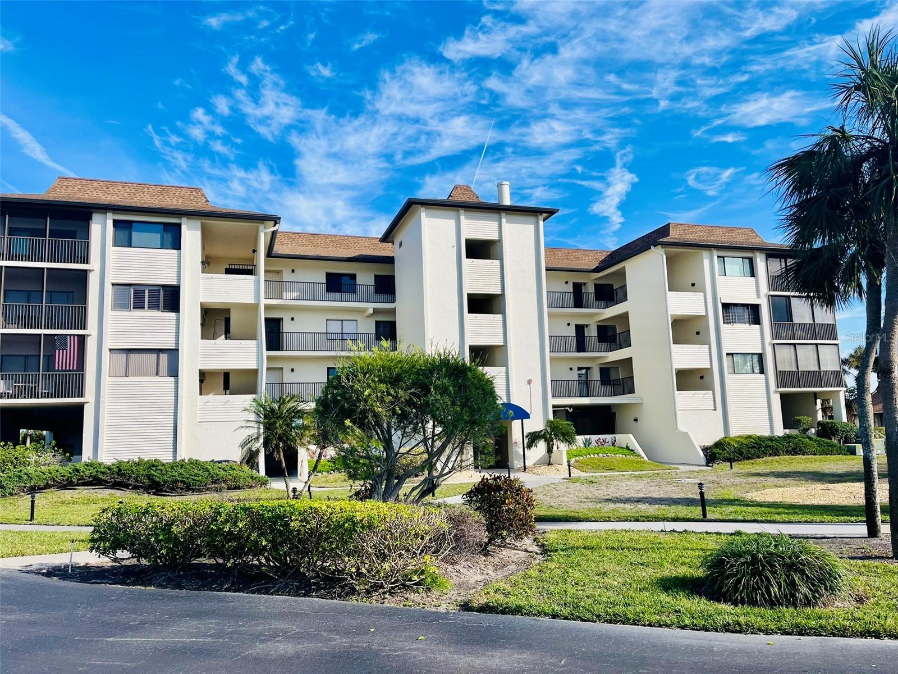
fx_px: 674
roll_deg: +1.8
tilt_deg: +7.8
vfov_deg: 53.1
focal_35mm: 26
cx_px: 449
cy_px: 337
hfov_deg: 67.3
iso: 50
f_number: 1.6
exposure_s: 1/3413
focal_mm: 5.1
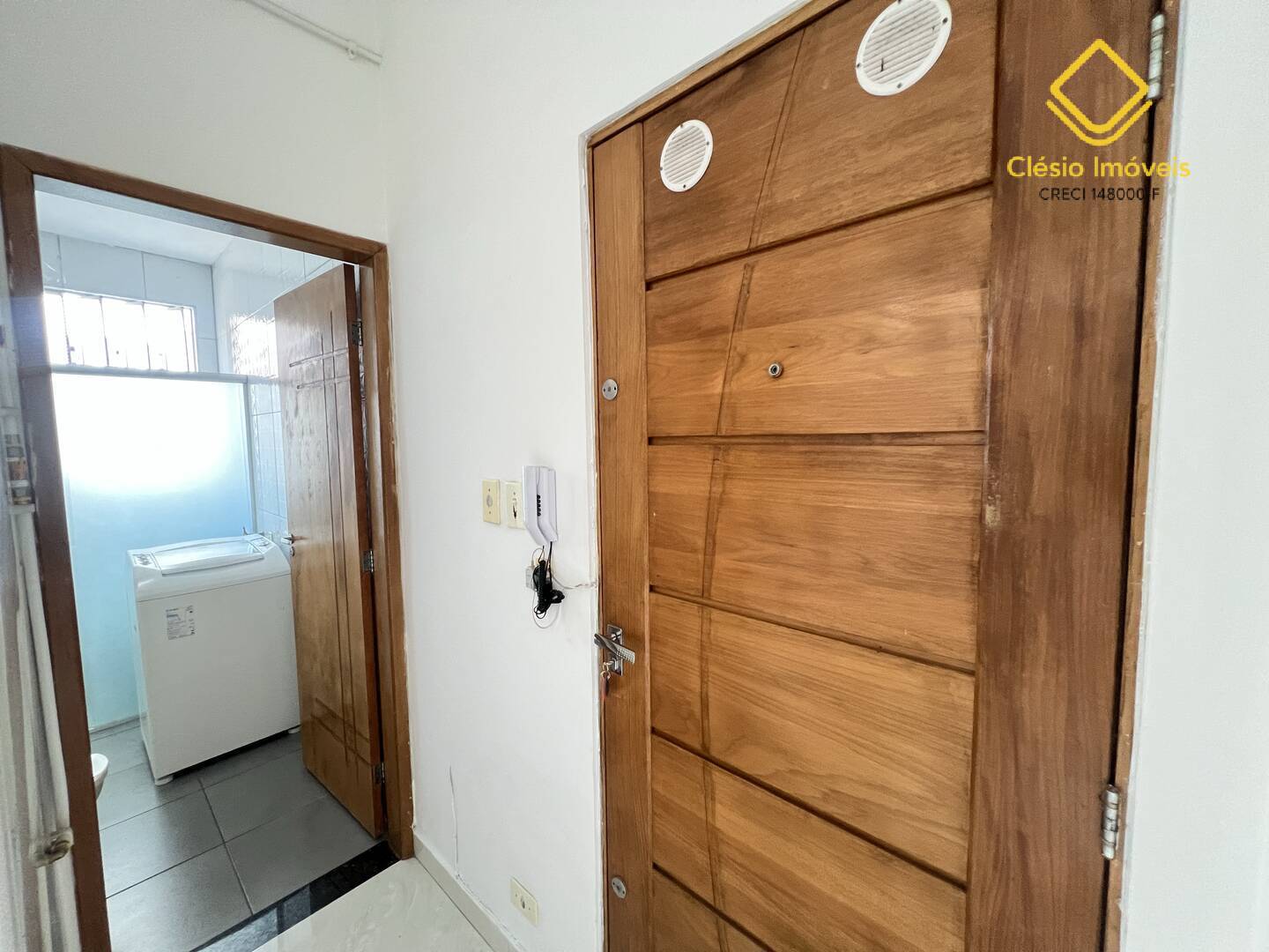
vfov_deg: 89.9
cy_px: 476
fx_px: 477
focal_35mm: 13
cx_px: 634
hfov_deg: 106.2
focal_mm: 1.57
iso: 250
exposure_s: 1/60
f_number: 1.8
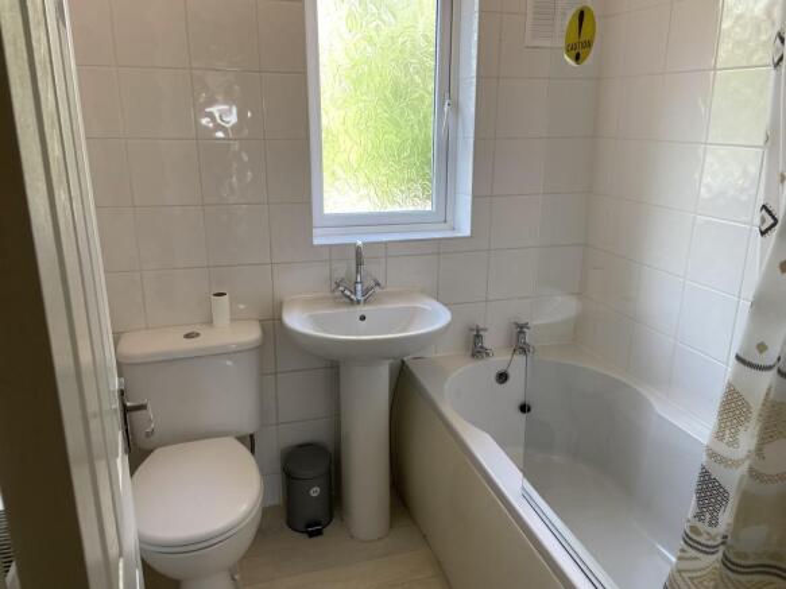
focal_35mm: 26
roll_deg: +0.1
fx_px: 590
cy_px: 294
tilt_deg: -16.1
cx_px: 393
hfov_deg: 67.3
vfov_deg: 53.0
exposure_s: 1/100
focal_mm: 4.25
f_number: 1.8
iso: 80
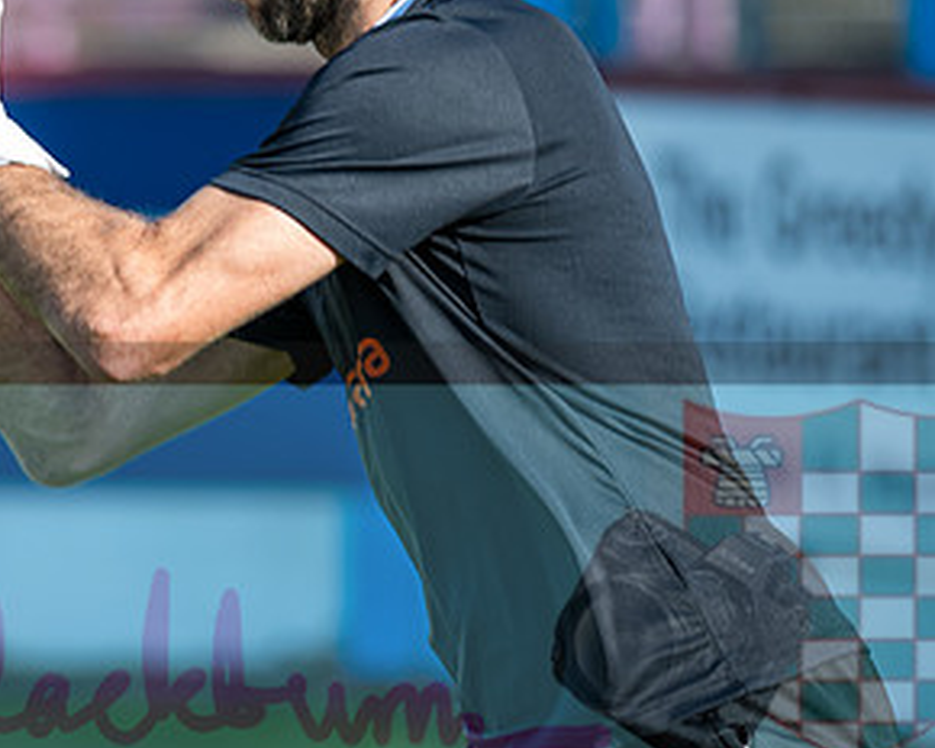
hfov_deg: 4.2
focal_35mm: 462
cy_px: 196
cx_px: -16
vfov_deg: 3.4
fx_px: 12785
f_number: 1.8
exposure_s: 1/1250
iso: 50
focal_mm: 135
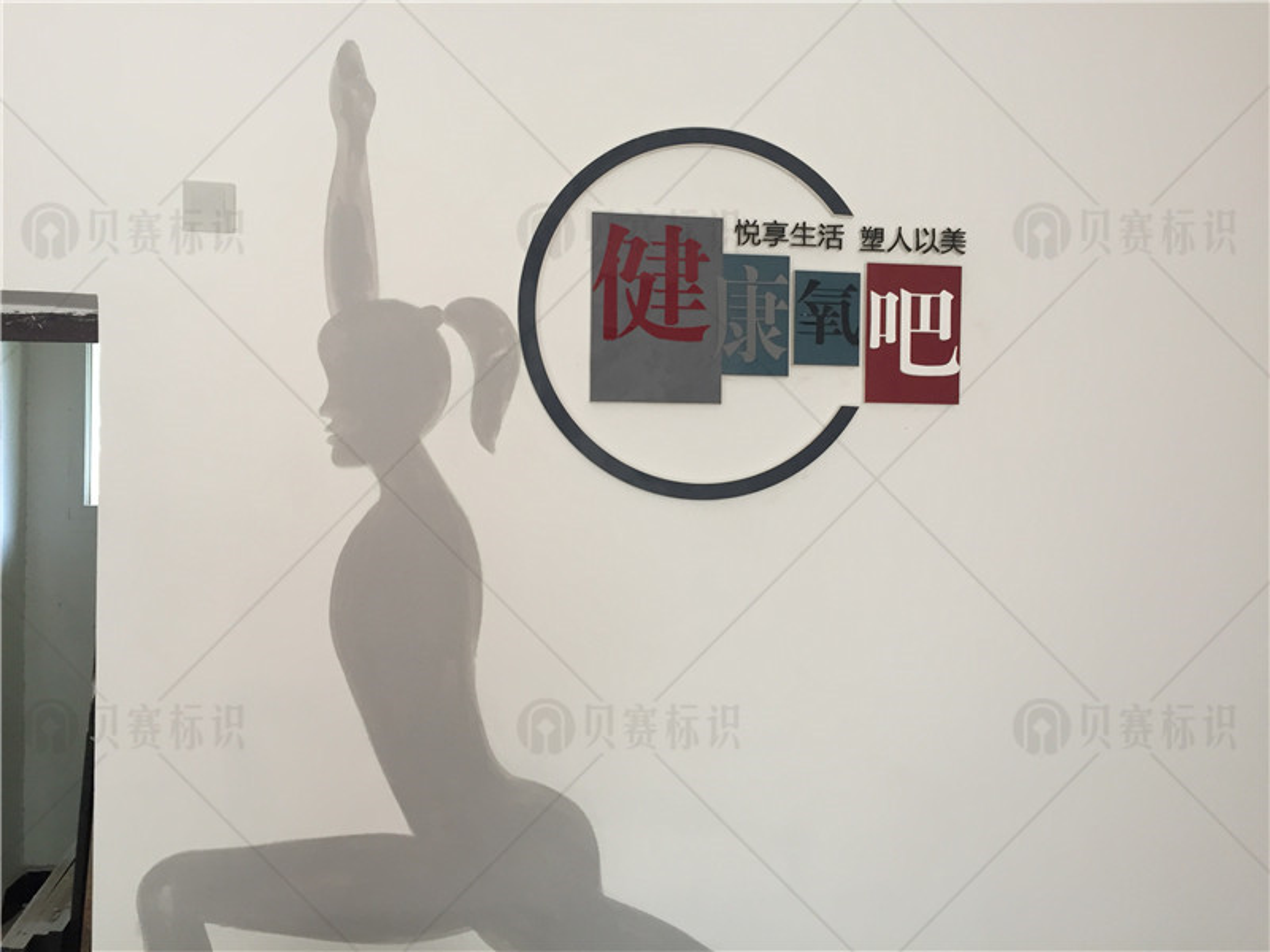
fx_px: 1064
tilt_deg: -1.4
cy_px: 476
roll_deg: -1.8
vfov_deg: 48.2
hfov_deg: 61.7
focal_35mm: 29
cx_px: 635
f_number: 2.2
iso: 50
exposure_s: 1/33
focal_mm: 4.15
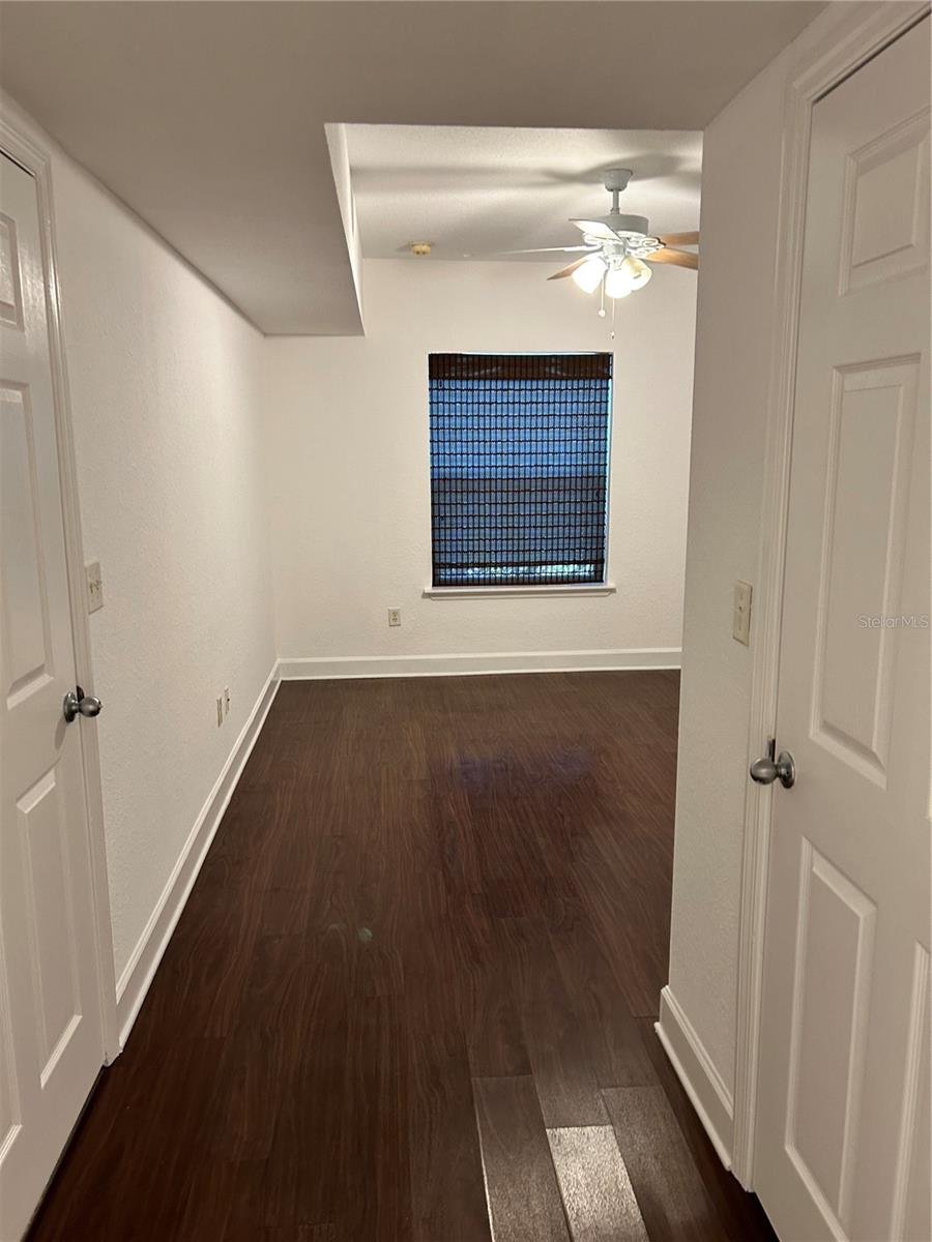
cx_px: 466
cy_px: 621
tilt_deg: -10.6
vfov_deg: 67.3
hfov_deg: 53.1
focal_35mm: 26
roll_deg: -0.4
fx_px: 933
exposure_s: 1/60
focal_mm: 5.7
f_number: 1.5
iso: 200
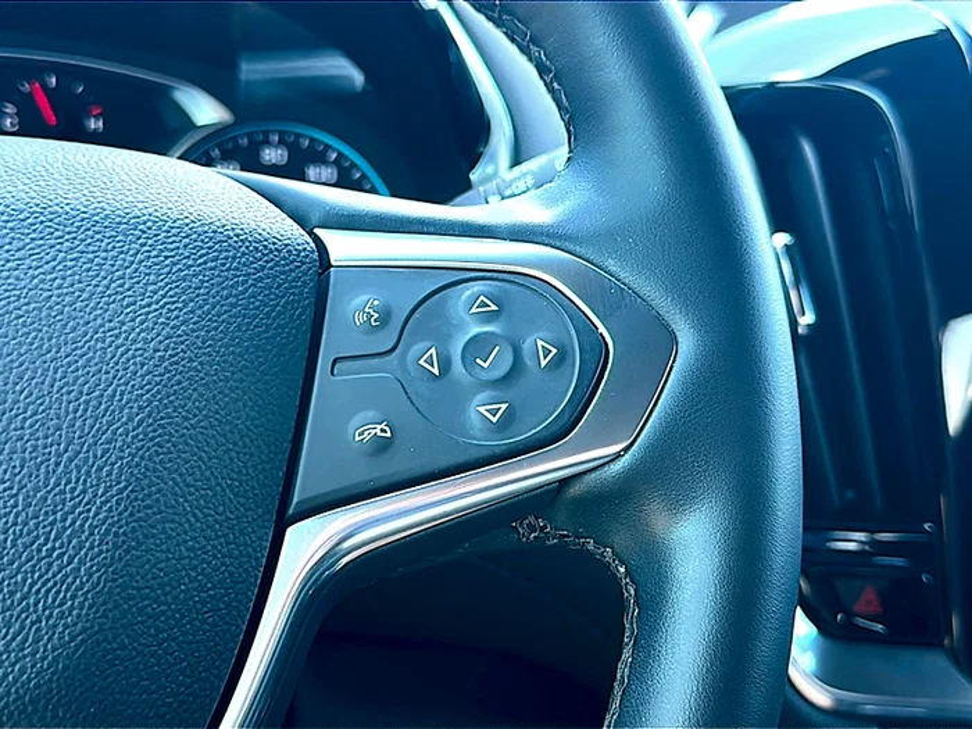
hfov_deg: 49.0
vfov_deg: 37.7
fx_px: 1067
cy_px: 364
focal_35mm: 38
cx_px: 486
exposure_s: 1/55
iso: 64
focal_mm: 6.86
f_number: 1.78
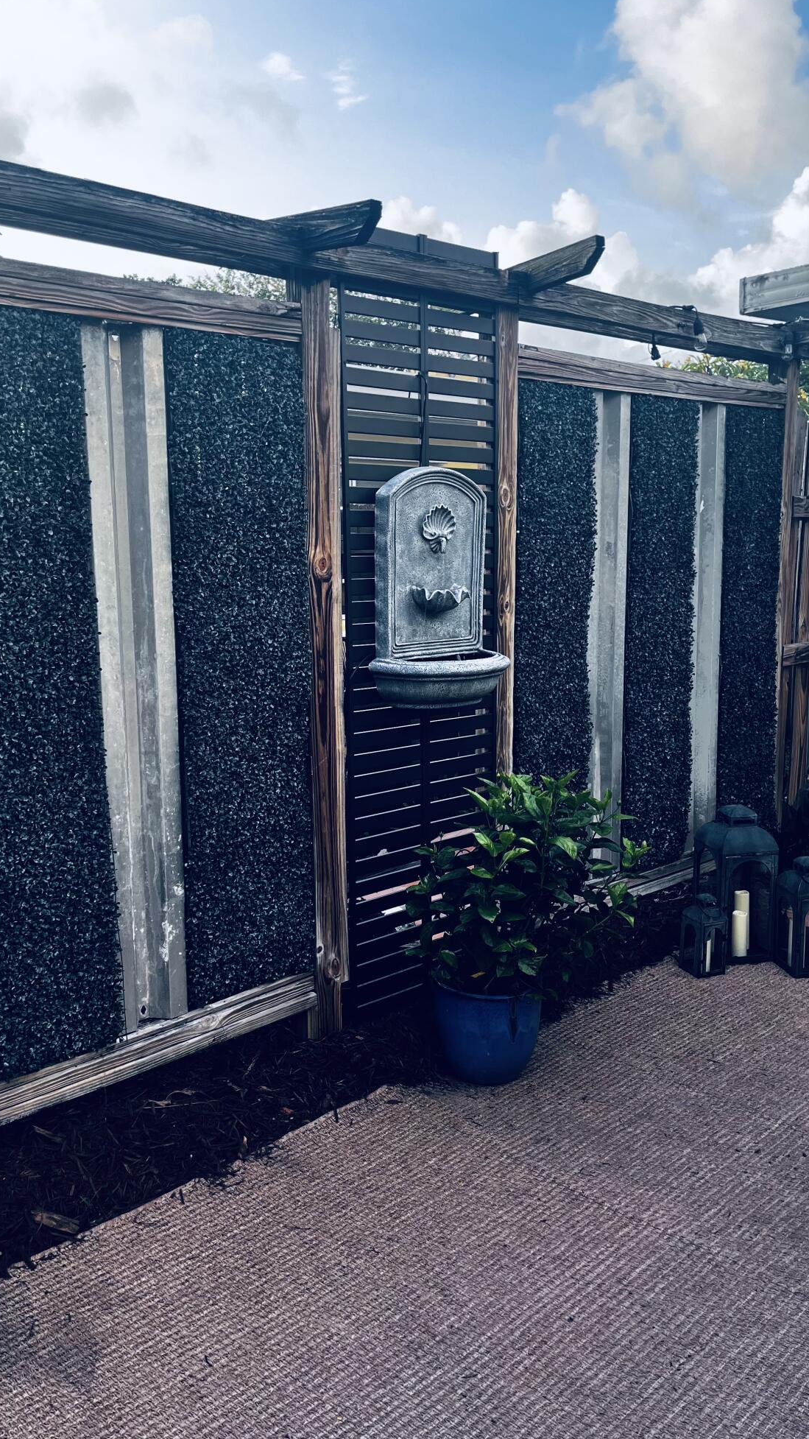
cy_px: 715
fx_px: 1106
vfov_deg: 66.1
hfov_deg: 40.2
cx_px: 395
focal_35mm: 29
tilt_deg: -9.6
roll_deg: +1.2
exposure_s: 1/232
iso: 40
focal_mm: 5.1
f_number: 1.6
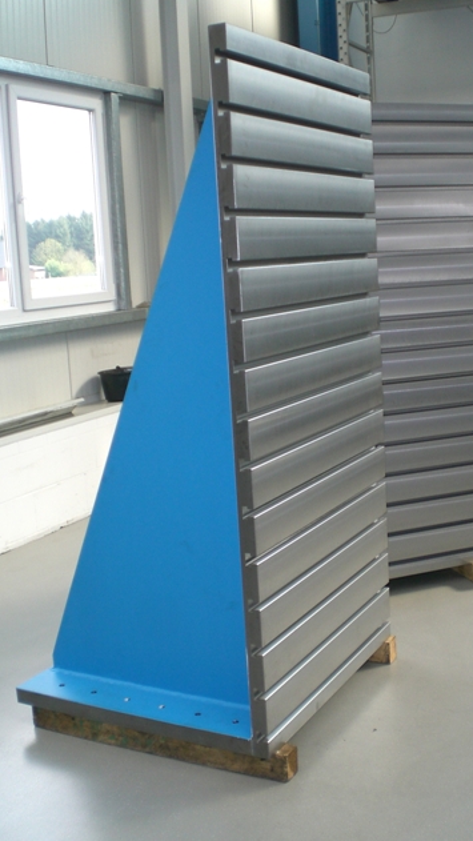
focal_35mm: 42
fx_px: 936
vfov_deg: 48.4
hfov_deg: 28.2
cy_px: 422
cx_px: 309
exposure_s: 1/160
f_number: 3.1
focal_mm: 6.3
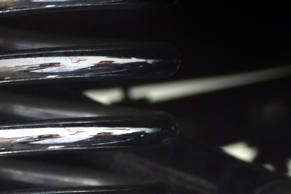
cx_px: 246
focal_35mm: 303
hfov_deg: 6.8
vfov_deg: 4.5
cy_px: 325
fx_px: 2448
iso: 200
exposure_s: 1/80
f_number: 8
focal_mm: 55
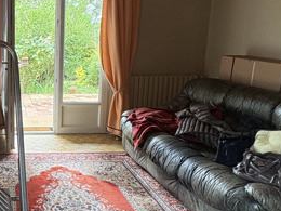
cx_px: 2
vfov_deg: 33.6
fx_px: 349
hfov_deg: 39.0
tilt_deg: -10.7
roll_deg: +1.2
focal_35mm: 43
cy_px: 92
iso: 200
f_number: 2.2
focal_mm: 2.22
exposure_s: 1/99
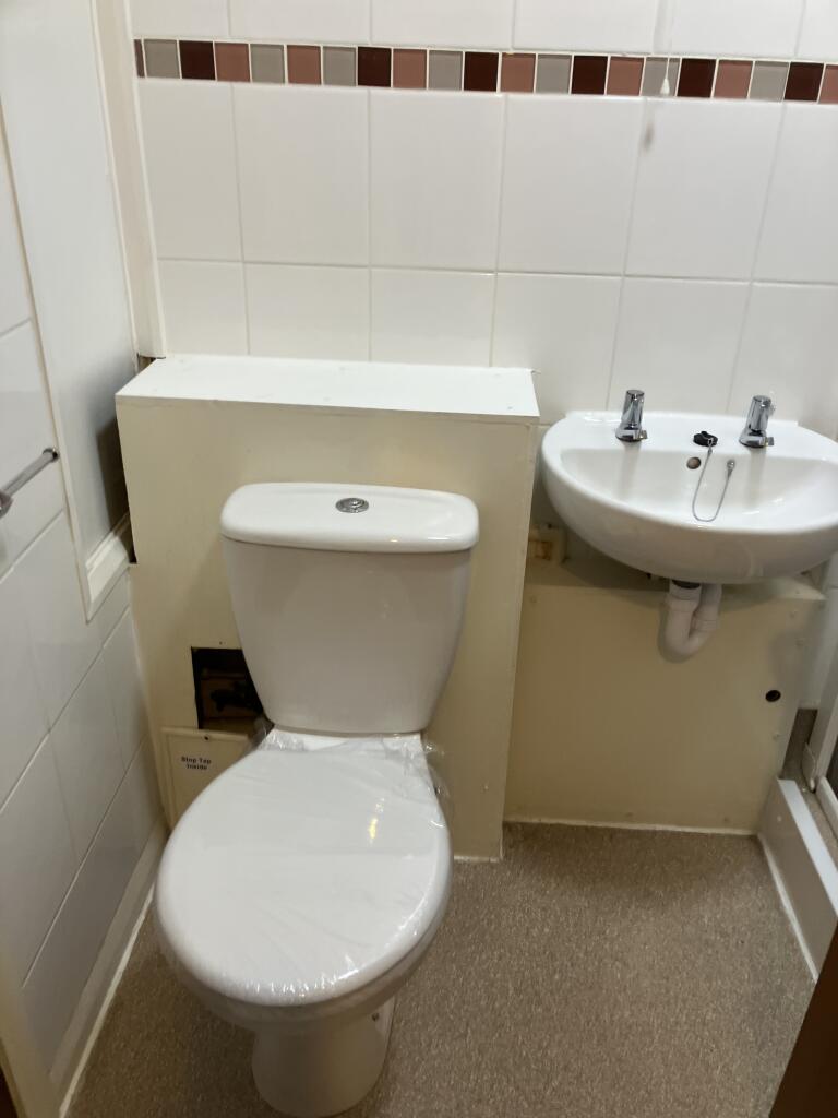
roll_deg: -1.6
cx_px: 419
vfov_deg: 63.4
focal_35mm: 28
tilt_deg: -25.6
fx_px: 904
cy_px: 559
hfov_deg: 49.7
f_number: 1.8
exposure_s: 1/50
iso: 125
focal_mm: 3.99
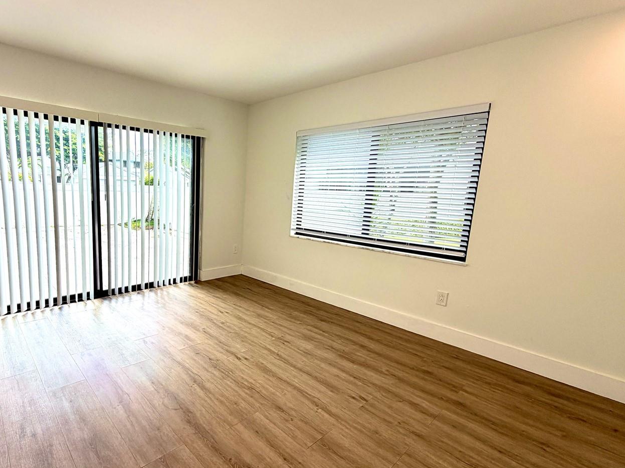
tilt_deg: -9.1
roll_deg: -1.3
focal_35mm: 18
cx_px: 225
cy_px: 244
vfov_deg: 71.6
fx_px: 325
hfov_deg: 85.6
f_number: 2.2
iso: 32
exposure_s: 1/120
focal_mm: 2.22
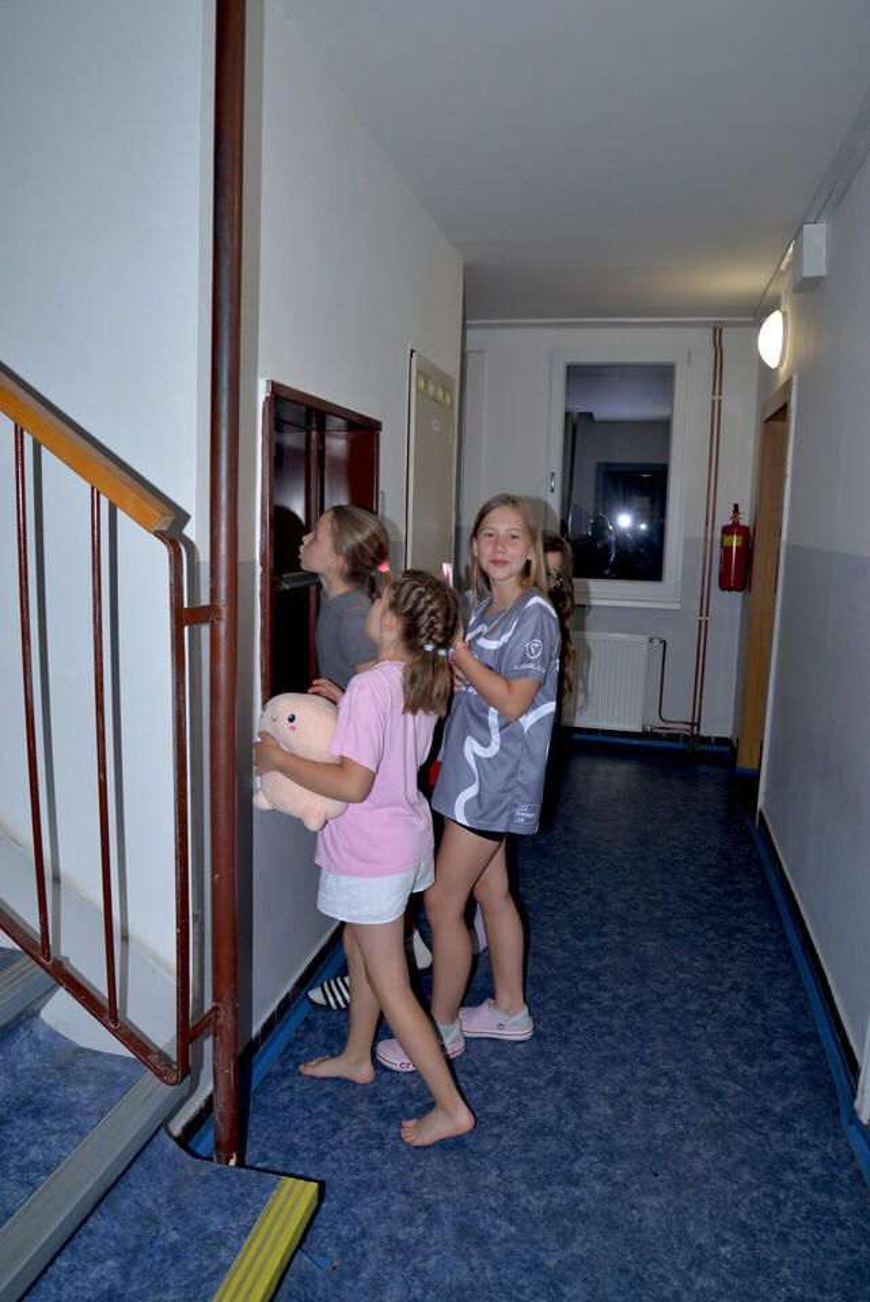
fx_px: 869
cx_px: 435
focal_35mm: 24
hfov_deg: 53.2
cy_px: 651
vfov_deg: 73.7
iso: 640
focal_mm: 24
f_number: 8
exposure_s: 1/80
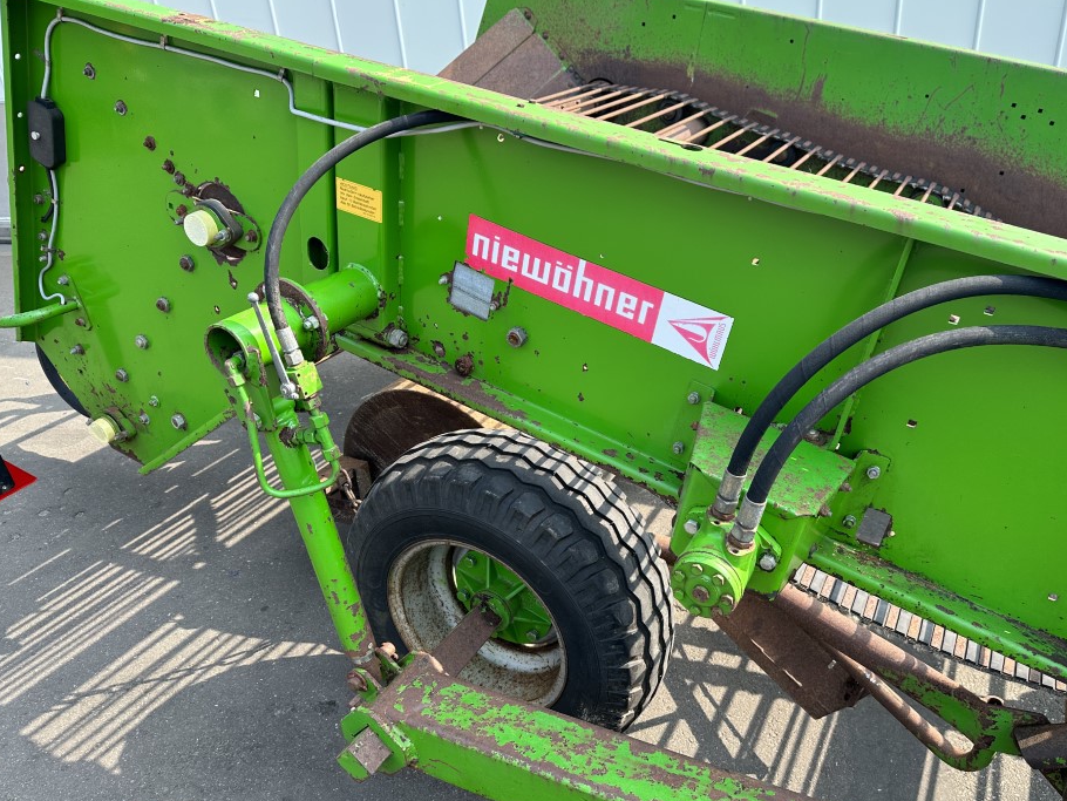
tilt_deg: -26.7
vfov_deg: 51.4
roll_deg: +3.6
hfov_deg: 65.1
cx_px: 589
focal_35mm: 27
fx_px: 832
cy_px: 401
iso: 80
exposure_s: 1/709
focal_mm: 6.86
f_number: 1.78
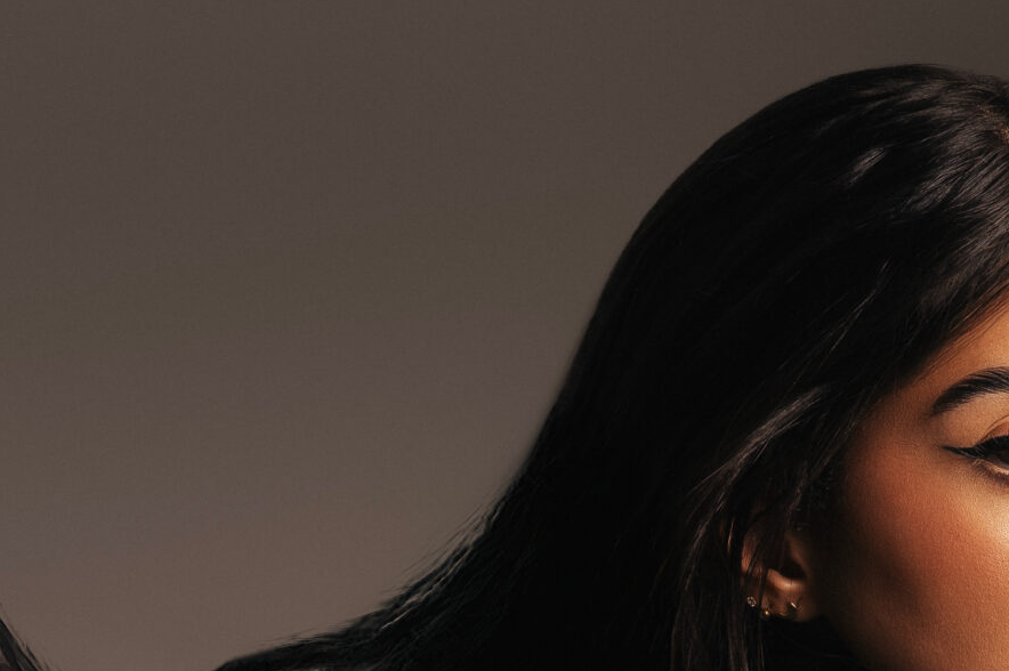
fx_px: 2393
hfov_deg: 23.8
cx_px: 602
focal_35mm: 85
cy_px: 672
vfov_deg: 15.7
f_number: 10
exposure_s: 1/200
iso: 100
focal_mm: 29.5
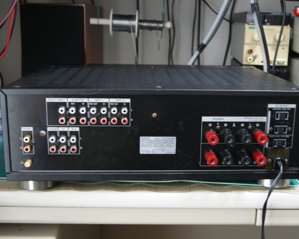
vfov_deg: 31.5
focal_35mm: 48
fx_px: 425
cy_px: 121
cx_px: 166
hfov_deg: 38.7
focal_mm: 28
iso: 400
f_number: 4.5
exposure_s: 1/13
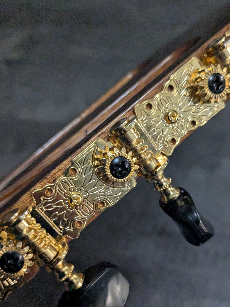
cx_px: 137
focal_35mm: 36
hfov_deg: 39.5
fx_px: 319
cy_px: 178
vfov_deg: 51.1
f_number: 1.73
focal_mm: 4.38
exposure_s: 1/99.9
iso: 1030
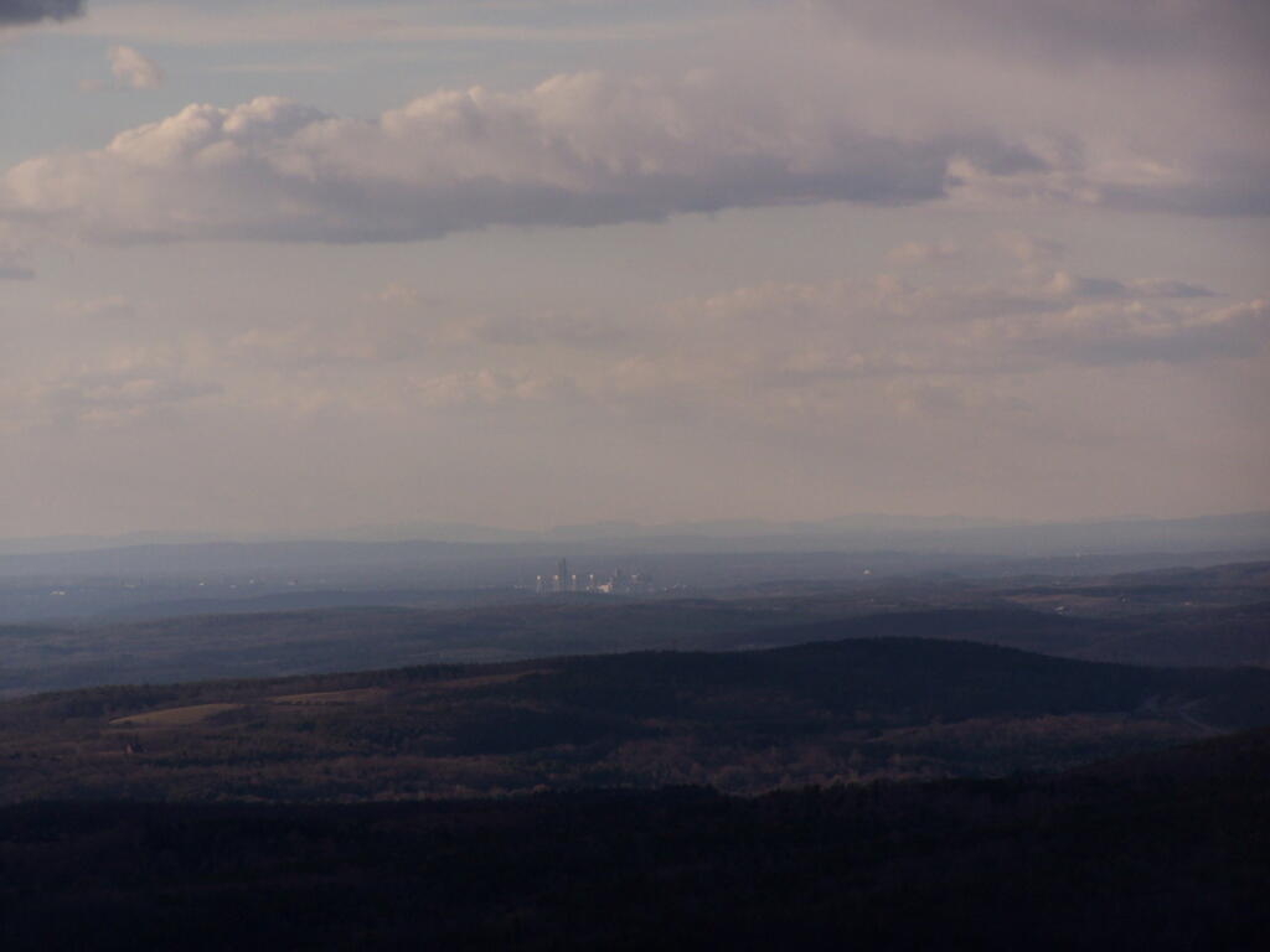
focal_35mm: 238
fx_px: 8732
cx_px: 635
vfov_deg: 6.2
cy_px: 476
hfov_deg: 8.3
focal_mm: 39.5
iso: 80
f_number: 4.5
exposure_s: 1/800
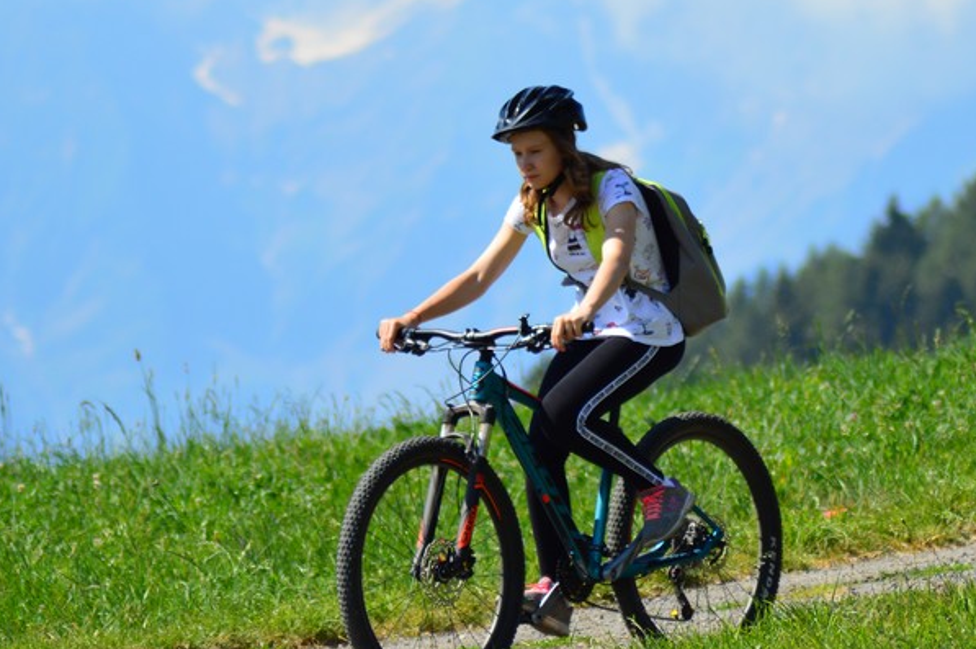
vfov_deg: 3.4
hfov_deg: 5.2
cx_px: 595
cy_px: 356
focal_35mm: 399
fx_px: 10804
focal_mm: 155
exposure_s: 1/1250
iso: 200
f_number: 4.5
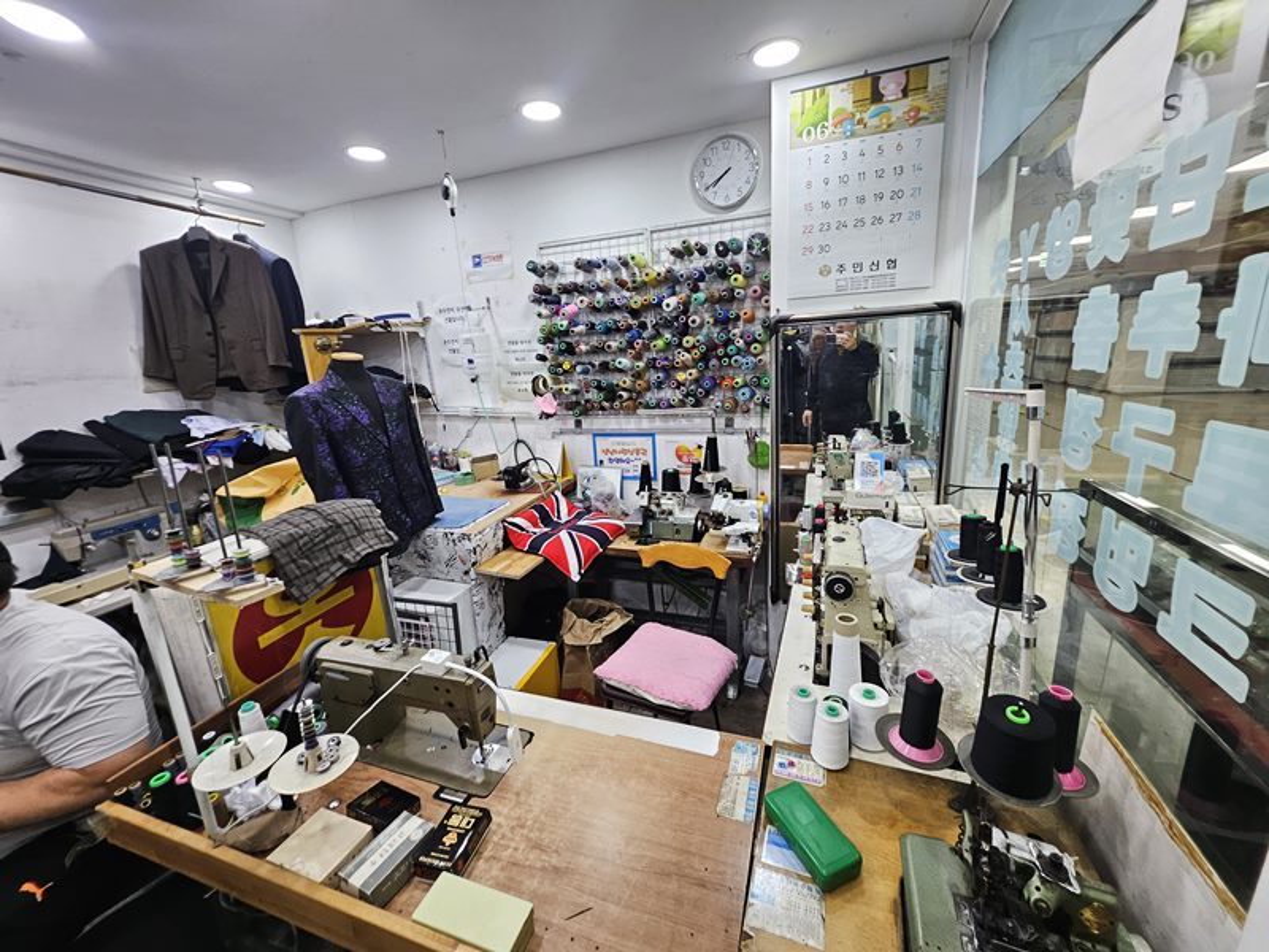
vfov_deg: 89.9
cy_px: 476
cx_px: 634
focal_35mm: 13
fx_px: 477
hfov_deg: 106.2
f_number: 2.2
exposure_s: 1/60
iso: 125
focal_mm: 1.7
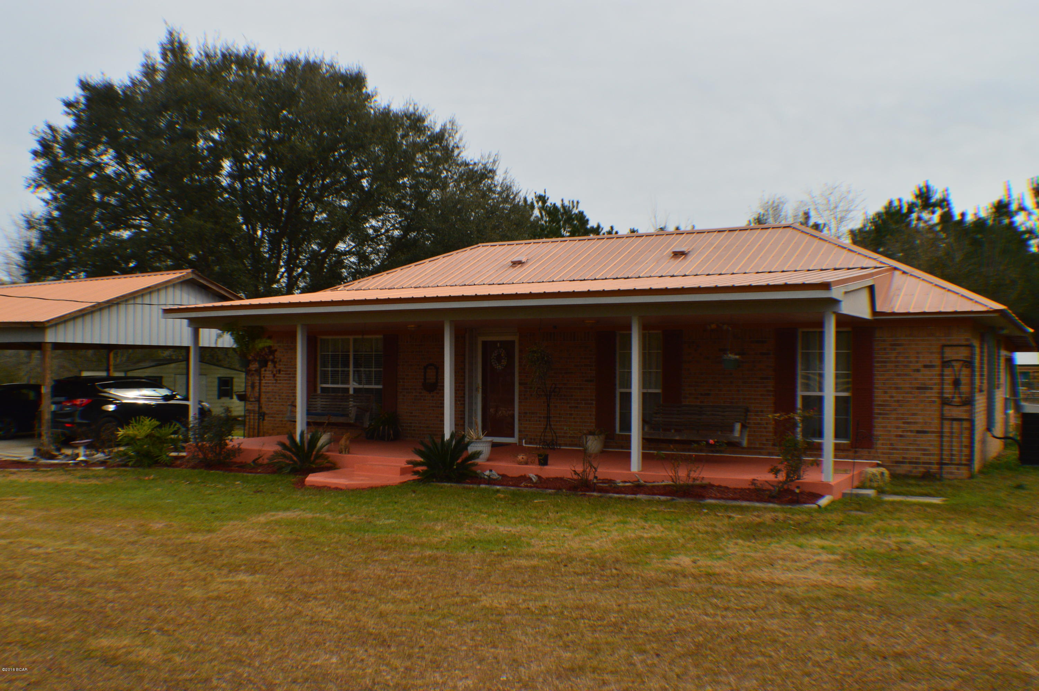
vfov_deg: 31.8
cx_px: 520
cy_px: 346
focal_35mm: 42
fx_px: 1211
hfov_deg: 46.4
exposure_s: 1/250
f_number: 10
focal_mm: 28
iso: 400
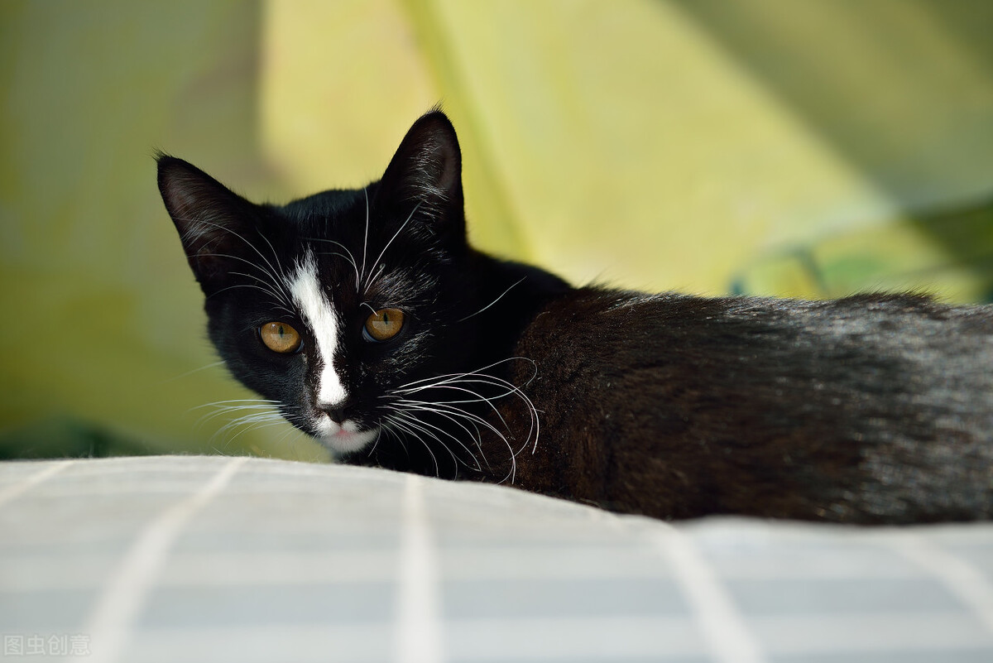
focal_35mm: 55
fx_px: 1518
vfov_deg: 24.6
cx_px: 496
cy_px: 332
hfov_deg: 36.2
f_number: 4
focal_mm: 55
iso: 100
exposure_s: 1/250
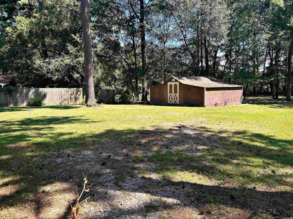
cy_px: 110
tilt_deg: -6.4
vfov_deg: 53.1
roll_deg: +1.5
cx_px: 146
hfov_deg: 67.3
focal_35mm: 26
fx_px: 220
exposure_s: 1/880
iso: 50
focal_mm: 5.7
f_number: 1.5
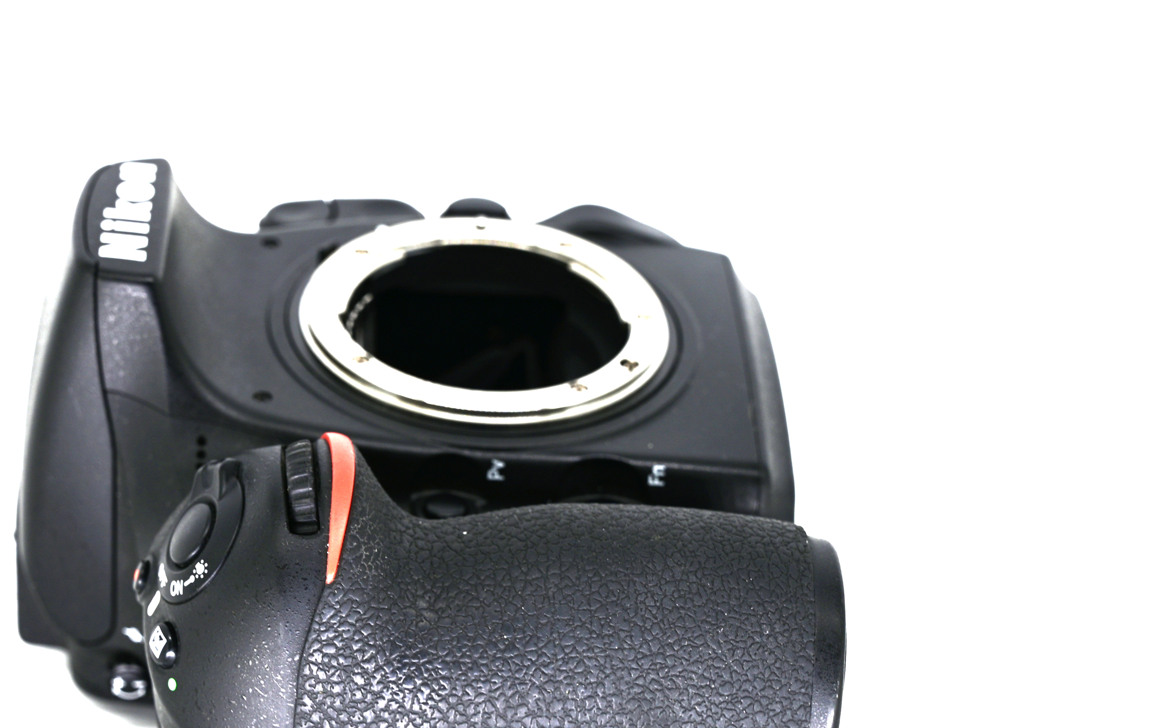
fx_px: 2982
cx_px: 440
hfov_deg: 22.0
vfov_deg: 13.9
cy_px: 539
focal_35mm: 94
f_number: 8
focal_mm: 59
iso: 100
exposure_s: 1/80
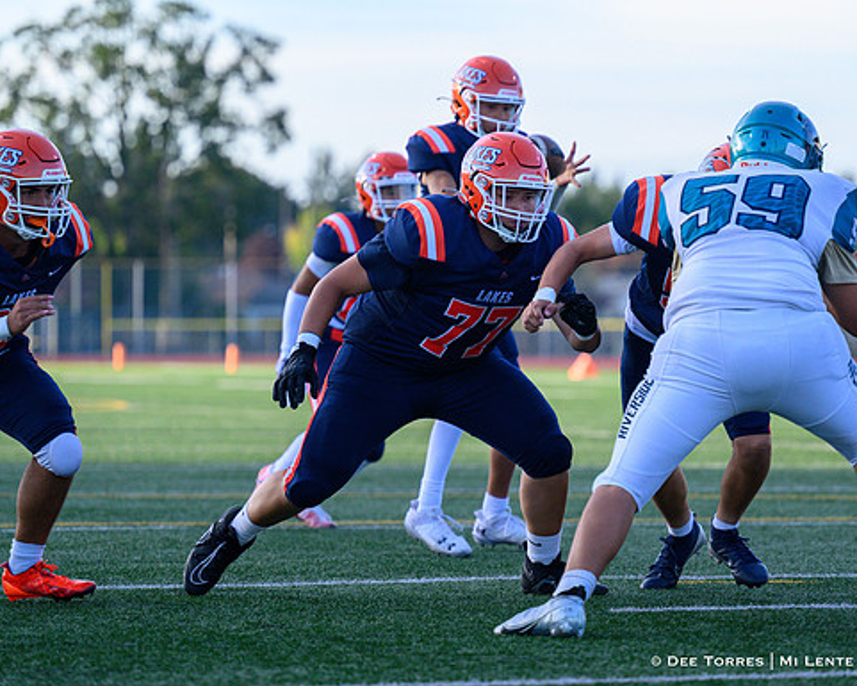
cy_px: 343
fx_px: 5454
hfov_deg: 9.0
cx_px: 499
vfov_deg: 7.2
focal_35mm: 215
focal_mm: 190
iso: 1400
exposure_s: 1/2000
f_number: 4
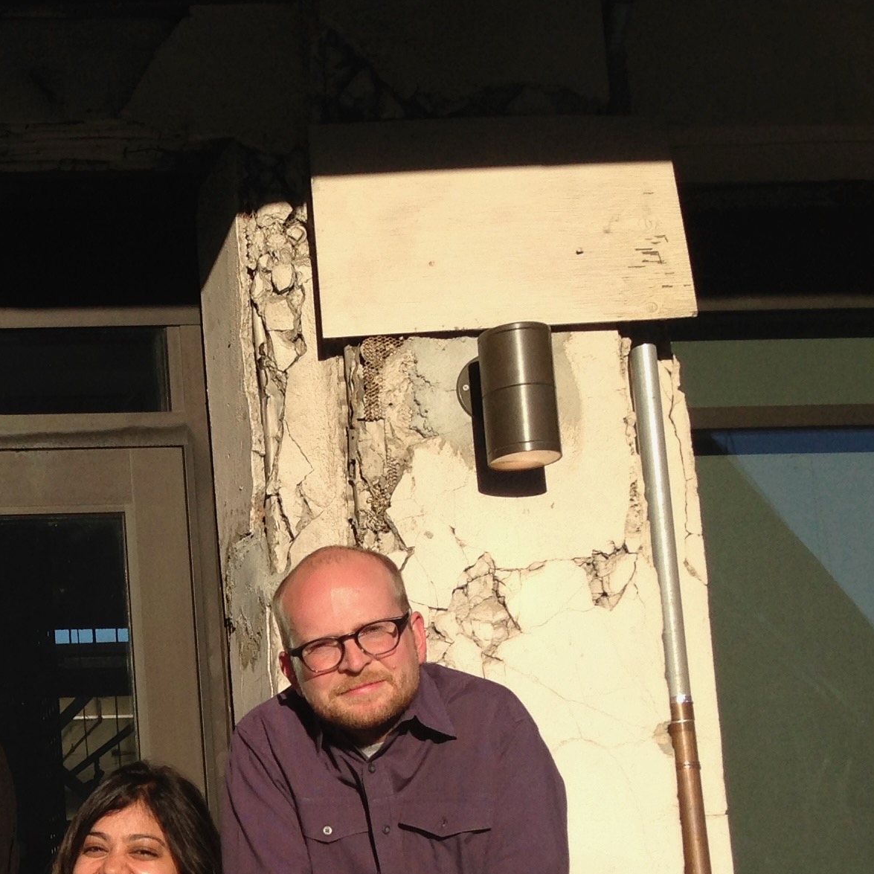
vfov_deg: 21.0
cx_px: -264
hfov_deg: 19.7
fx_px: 2314
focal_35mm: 81
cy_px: 766
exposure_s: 1/1355
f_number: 2.4
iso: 50
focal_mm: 4.13
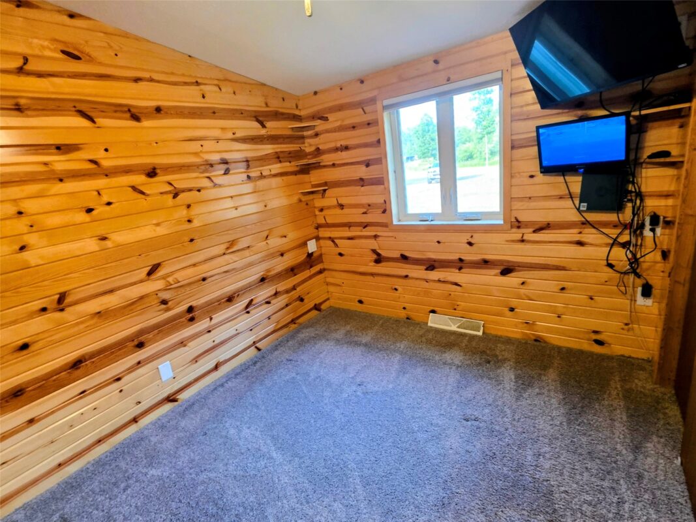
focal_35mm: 13
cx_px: 348
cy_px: 261
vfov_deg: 89.9
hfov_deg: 106.2
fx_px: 261
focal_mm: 2.2
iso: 320
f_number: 1.9
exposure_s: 1/60
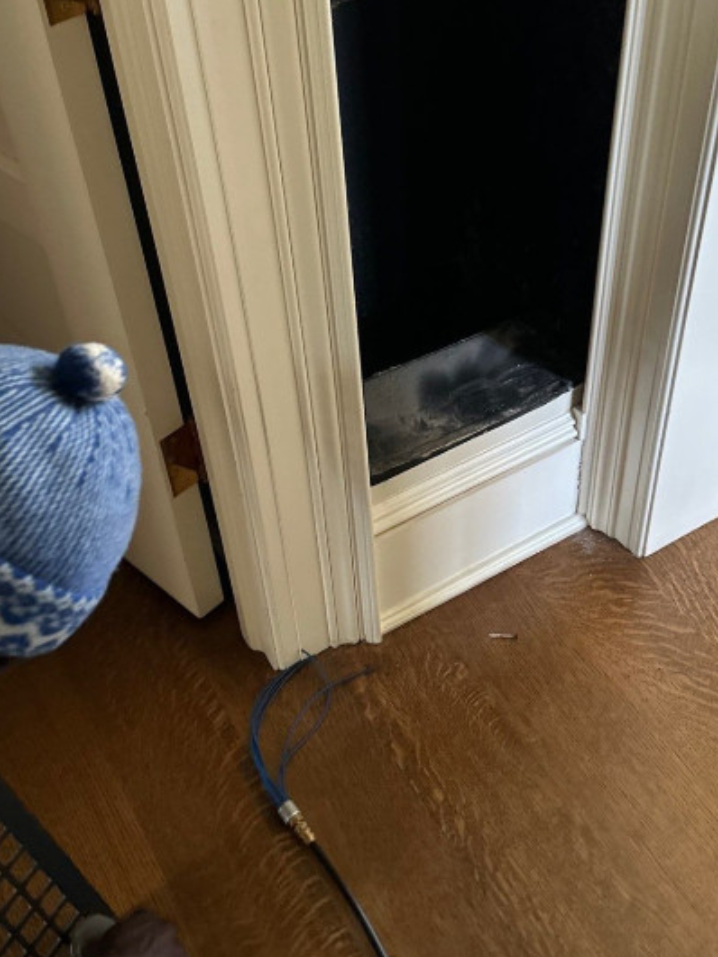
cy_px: 389
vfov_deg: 55.0
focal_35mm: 33
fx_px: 912
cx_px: 446
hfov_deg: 42.7
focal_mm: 4.2
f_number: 1.8
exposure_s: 1/121
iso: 50
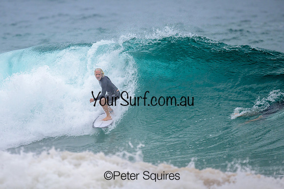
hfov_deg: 1.9
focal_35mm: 1100
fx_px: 8679
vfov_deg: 1.3
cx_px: 106
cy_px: 73
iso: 400
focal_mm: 800
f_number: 6.3
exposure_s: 1/2000
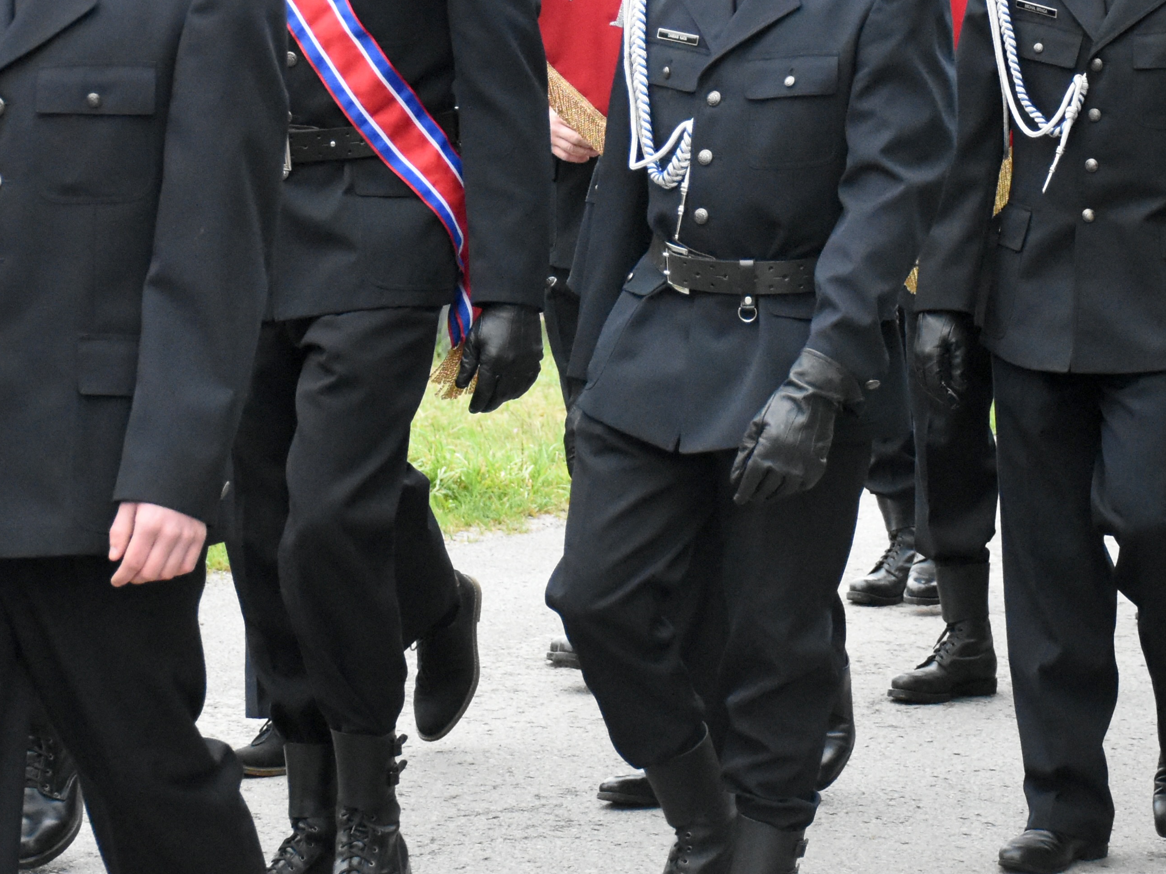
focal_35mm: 151
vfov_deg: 9.8
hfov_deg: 13.1
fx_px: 5091
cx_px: 723
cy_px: 118
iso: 4000
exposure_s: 1/1000
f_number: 4.5
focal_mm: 45
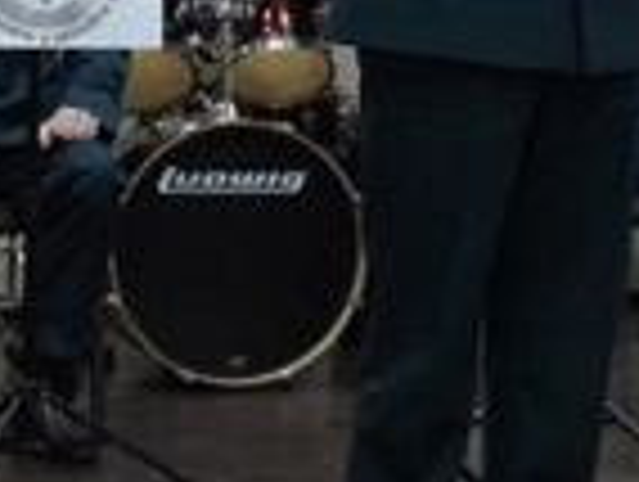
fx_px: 3088
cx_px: 353
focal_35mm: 167
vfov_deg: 8.7
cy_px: -248
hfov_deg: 11.8
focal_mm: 22
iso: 6400
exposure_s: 1/160
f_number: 4
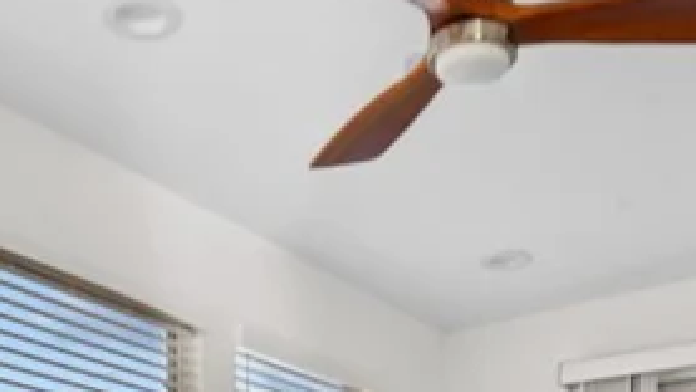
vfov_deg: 16.7
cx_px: 279
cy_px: 670
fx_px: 1145
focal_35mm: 62
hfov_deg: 33.7
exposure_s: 1/25
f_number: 10
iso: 250
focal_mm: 16
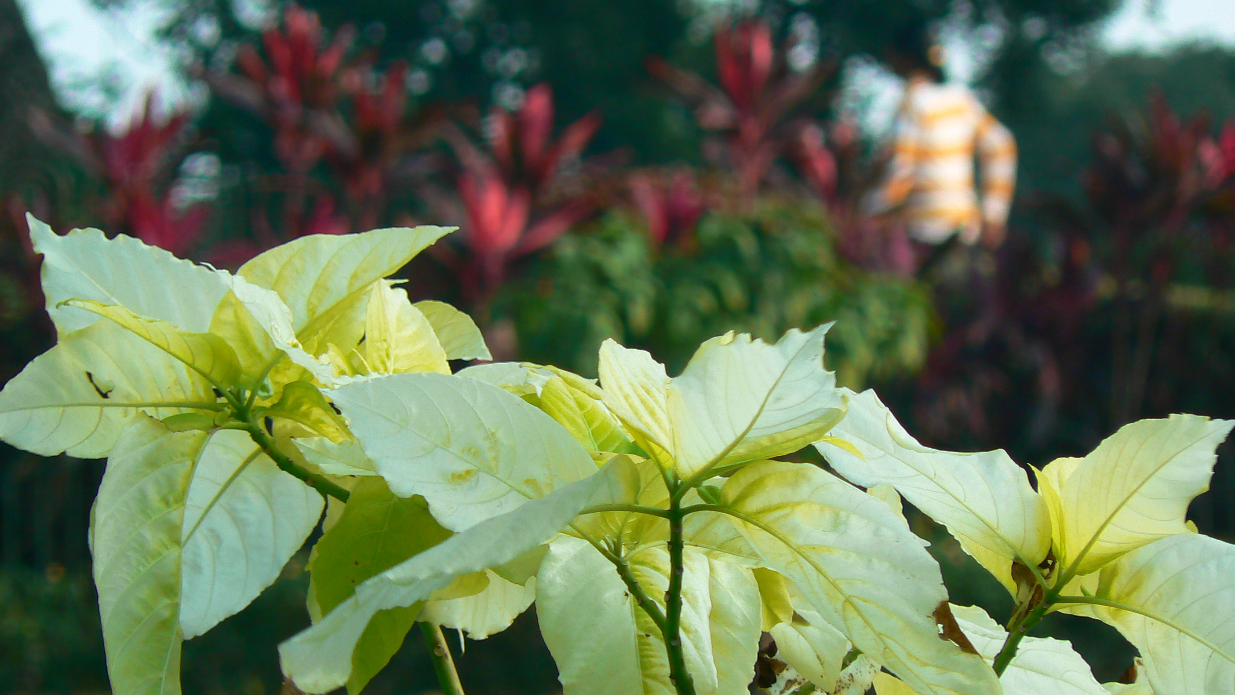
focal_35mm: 308
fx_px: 10086
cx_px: 617
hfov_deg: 7.0
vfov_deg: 3.9
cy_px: 414
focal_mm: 47
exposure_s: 1/60
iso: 80
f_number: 3.6
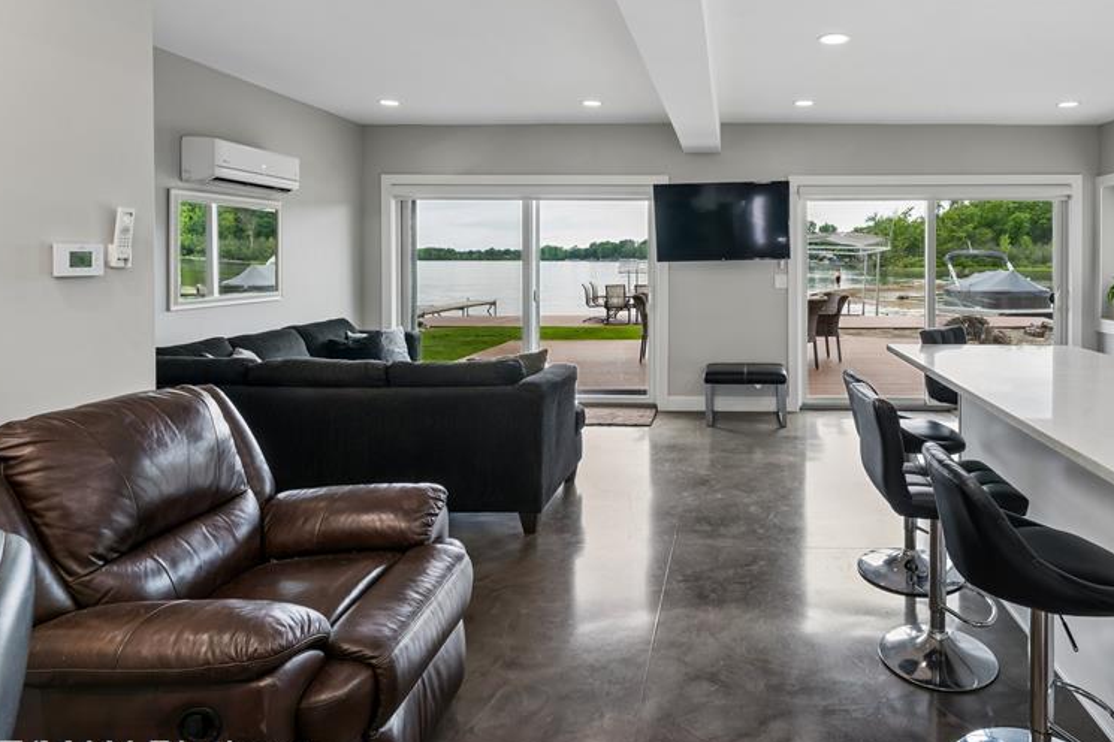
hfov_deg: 76.7
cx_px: 721
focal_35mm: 22
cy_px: 280
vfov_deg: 56.5
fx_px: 680
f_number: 13
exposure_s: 1/8
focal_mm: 16
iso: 400
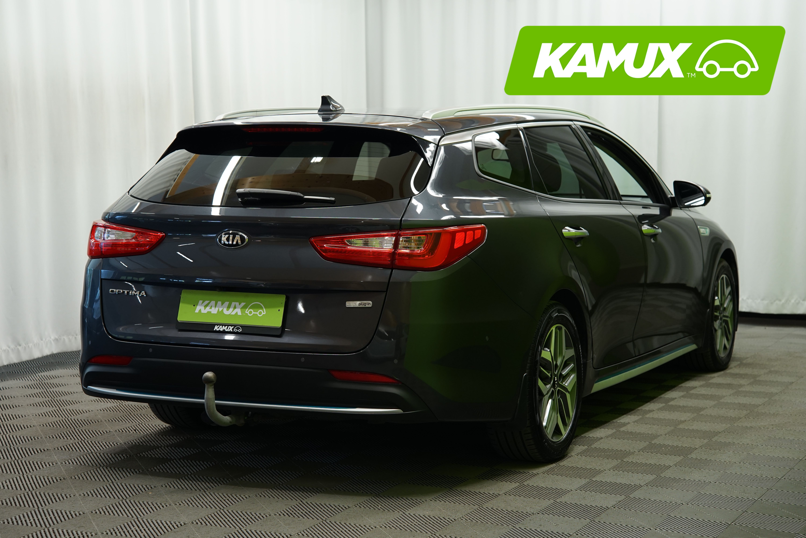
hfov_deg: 30.1
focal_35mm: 67
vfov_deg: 20.3
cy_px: 269
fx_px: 1500
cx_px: 403
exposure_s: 1/20
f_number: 5.6
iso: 500
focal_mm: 67
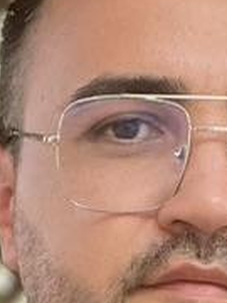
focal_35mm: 171
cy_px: 493
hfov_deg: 8.7
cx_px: 158
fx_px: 1495
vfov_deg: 11.0
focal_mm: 2.71
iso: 100
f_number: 2.2
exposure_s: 1/60
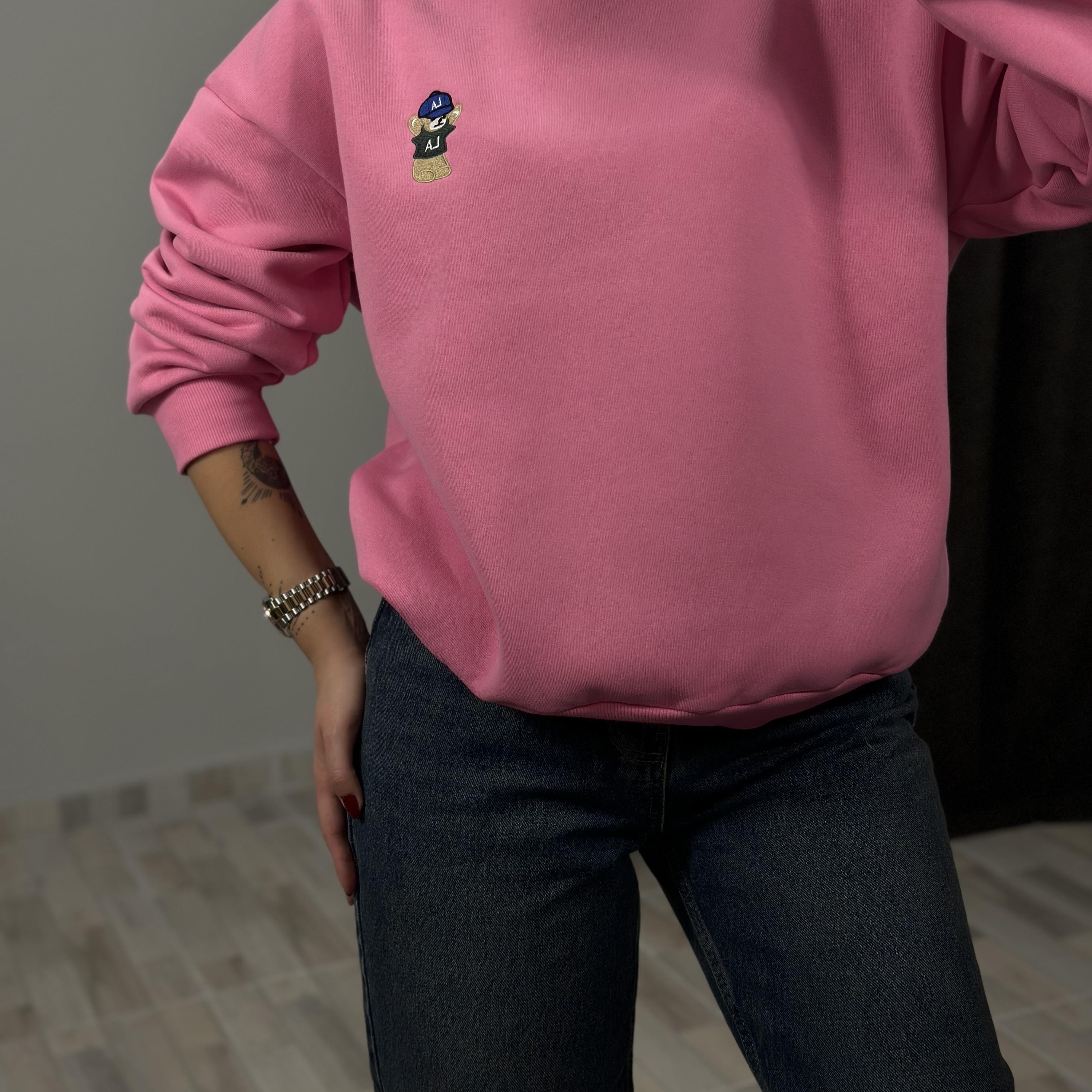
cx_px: 543
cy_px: 418
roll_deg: +4.7
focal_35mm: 57
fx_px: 2034
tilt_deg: -32.7
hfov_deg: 30.0
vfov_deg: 29.9
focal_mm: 6.86
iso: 125
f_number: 1.78
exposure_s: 1/100
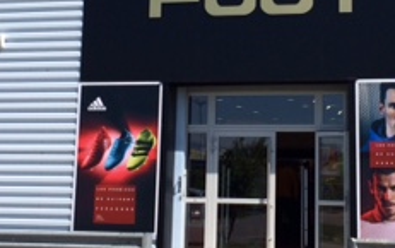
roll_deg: -0.7
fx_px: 916
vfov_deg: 15.2
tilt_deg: +10.6
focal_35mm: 85
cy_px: 12
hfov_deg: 24.2
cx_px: 268
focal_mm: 4.15
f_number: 2.2
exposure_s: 1/2740
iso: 32
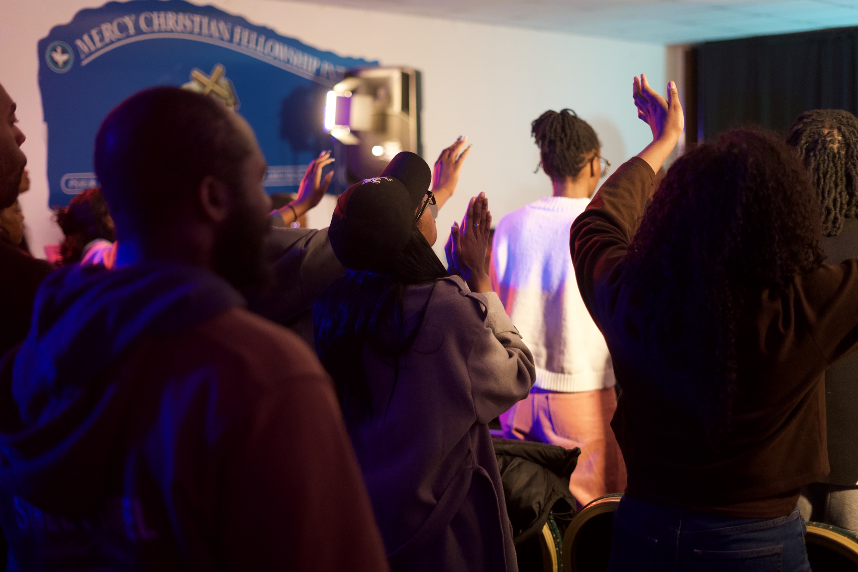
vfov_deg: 27.0
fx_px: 1192
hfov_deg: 39.6
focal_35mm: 50
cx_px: 429
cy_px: 286
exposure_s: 1/200
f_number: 1.8
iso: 3200
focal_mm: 50
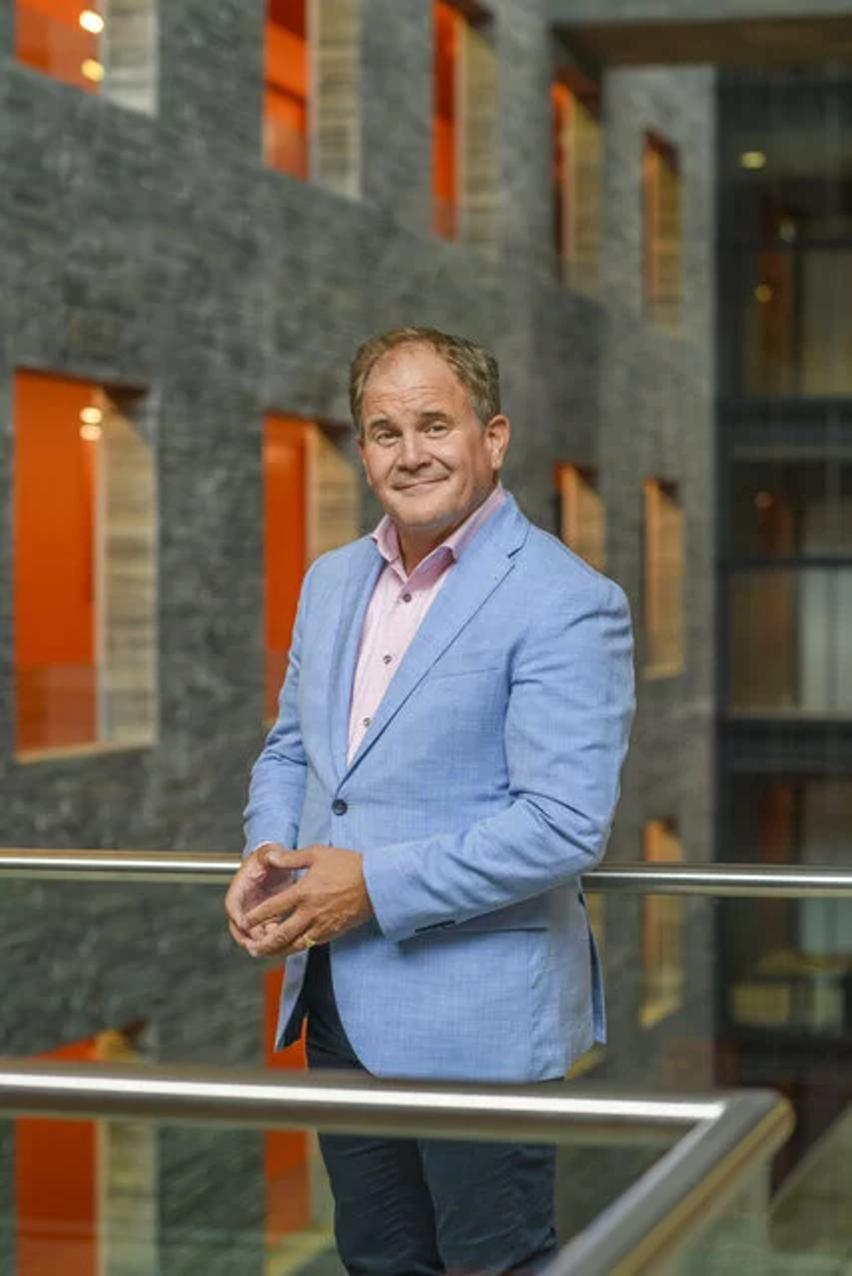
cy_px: 638
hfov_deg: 16.1
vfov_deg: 23.9
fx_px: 3016
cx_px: 426
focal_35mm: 85
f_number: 4
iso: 800
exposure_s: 1/200
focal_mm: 85
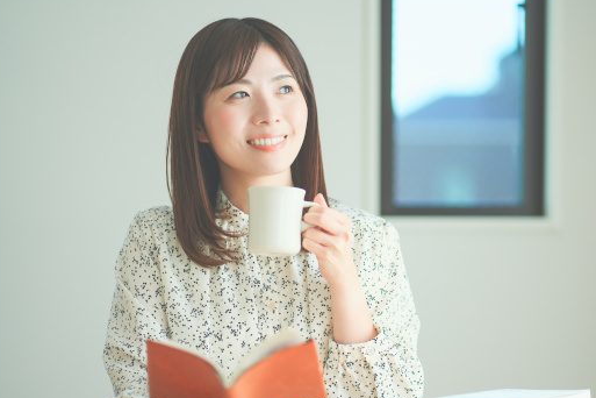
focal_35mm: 106
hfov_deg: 19.3
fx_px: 1755
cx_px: 354
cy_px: 233
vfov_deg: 12.9
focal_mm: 85
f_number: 1.8
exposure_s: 1/640
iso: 100
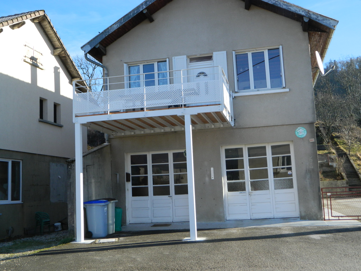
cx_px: 180
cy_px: 136
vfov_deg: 35.1
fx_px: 428
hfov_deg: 45.8
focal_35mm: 41
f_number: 3.5
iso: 110
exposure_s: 1/500
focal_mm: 7.3
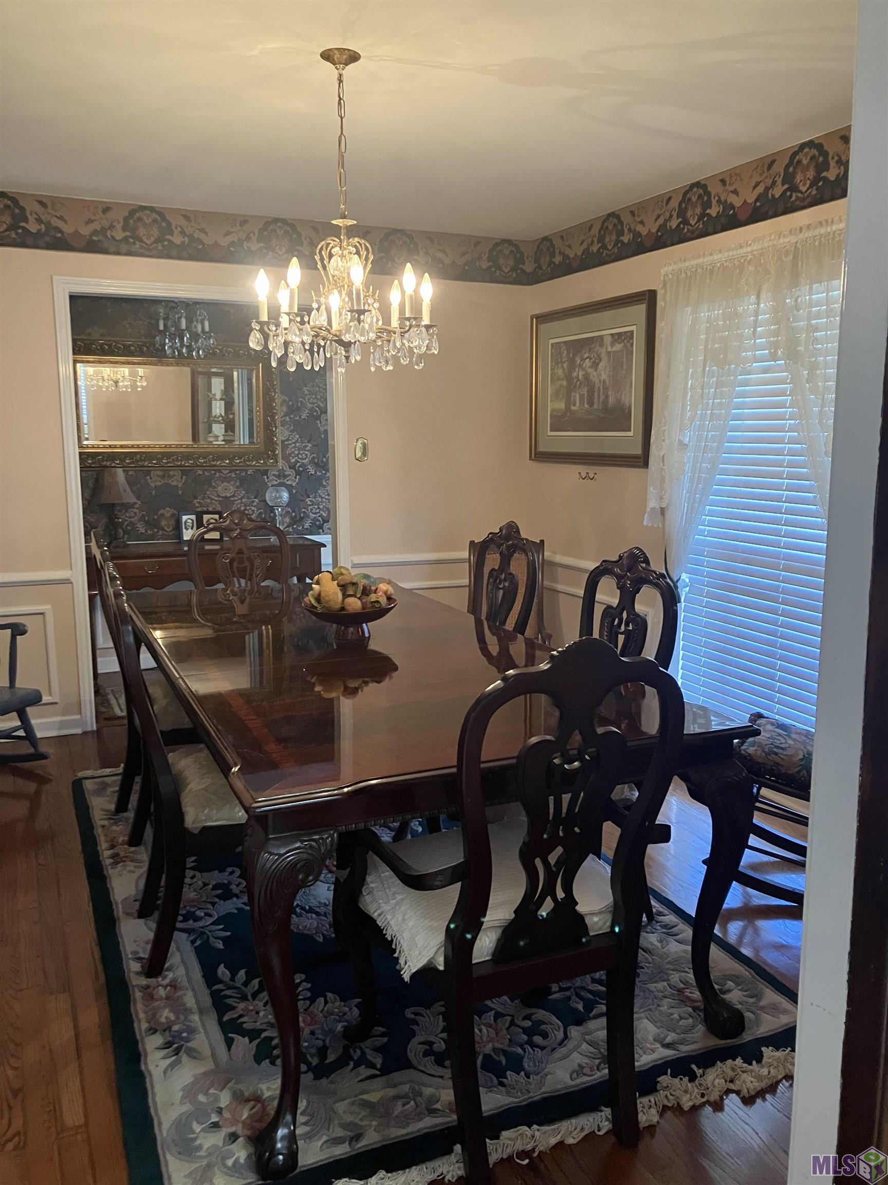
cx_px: 444
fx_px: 958
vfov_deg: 63.4
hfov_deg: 49.7
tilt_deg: -9.6
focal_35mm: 28
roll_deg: +0.9
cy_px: 592
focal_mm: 3.99
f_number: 1.8
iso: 250
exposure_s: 1/40
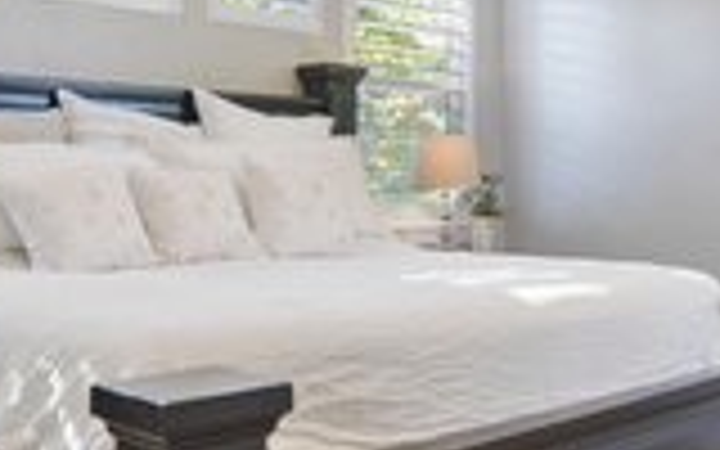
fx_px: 961
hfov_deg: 40.3
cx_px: 508
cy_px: 196
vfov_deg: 26.3
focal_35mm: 49
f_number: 8
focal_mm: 12
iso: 100
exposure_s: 1.6
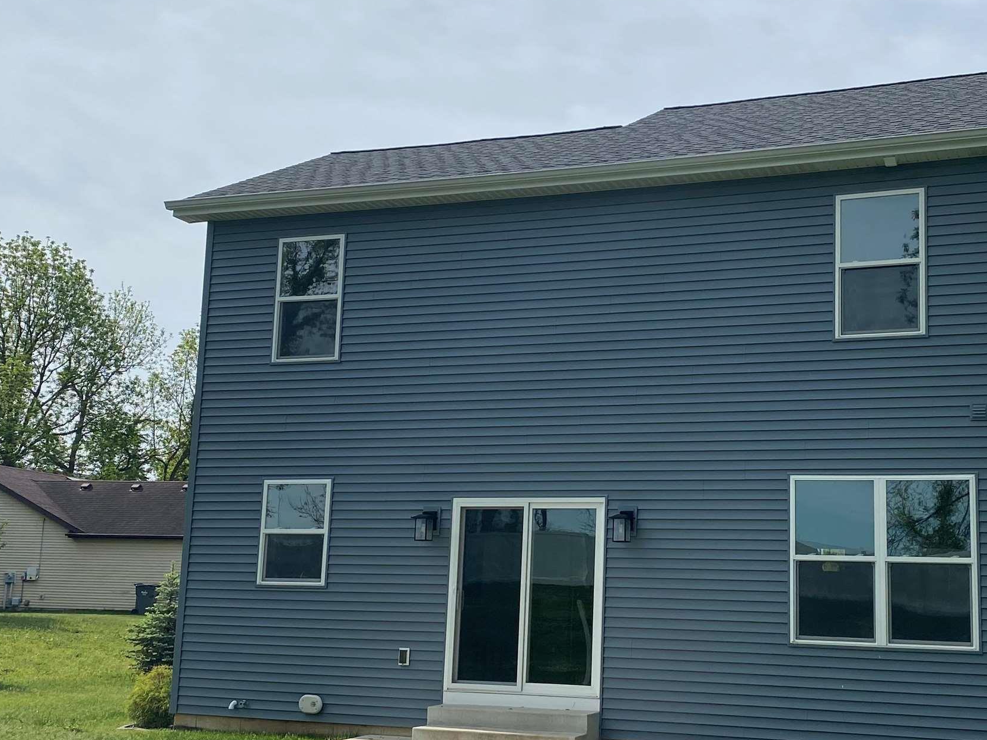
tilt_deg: +9.3
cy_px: 362
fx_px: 1369
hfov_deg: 39.3
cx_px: 628
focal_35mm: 48
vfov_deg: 30.3
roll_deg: -2.1
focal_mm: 4.25
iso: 32
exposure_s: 1/4608
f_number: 1.8
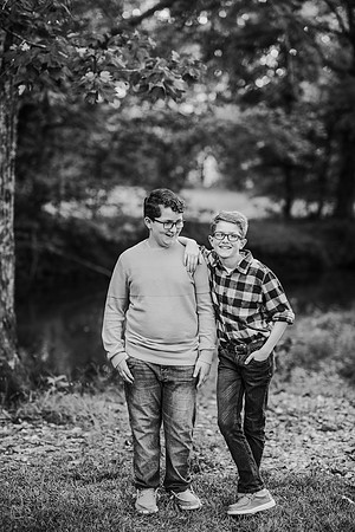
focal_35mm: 85
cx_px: 178
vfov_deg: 23.9
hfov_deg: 16.1
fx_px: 1257
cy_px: 266
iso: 125
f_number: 2.2
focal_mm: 85
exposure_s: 1/200
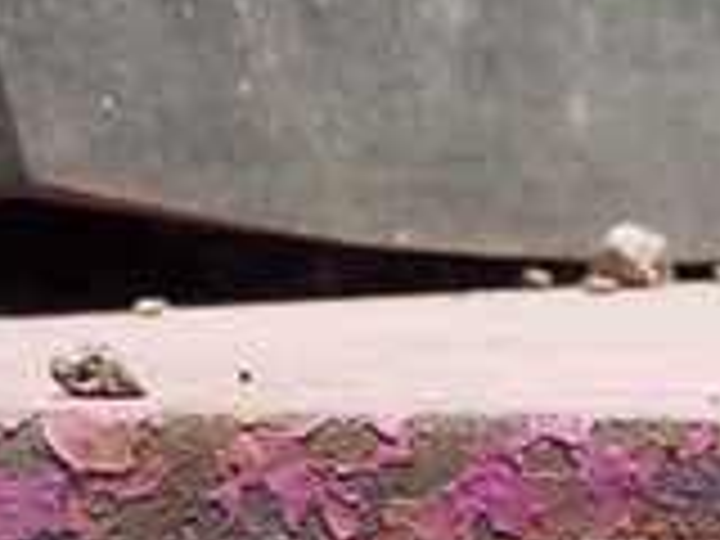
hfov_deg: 17.6
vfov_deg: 14.1
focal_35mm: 102
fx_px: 2122
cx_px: 1026
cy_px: 612
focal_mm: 6.1
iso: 250
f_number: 4.6
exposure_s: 1/640
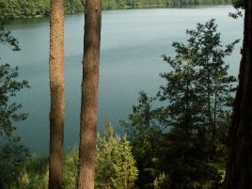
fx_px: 342
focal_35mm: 47
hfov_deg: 40.4
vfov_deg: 30.6
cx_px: 113
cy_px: 63
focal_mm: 5.86
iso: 50
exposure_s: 1/100
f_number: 4.5
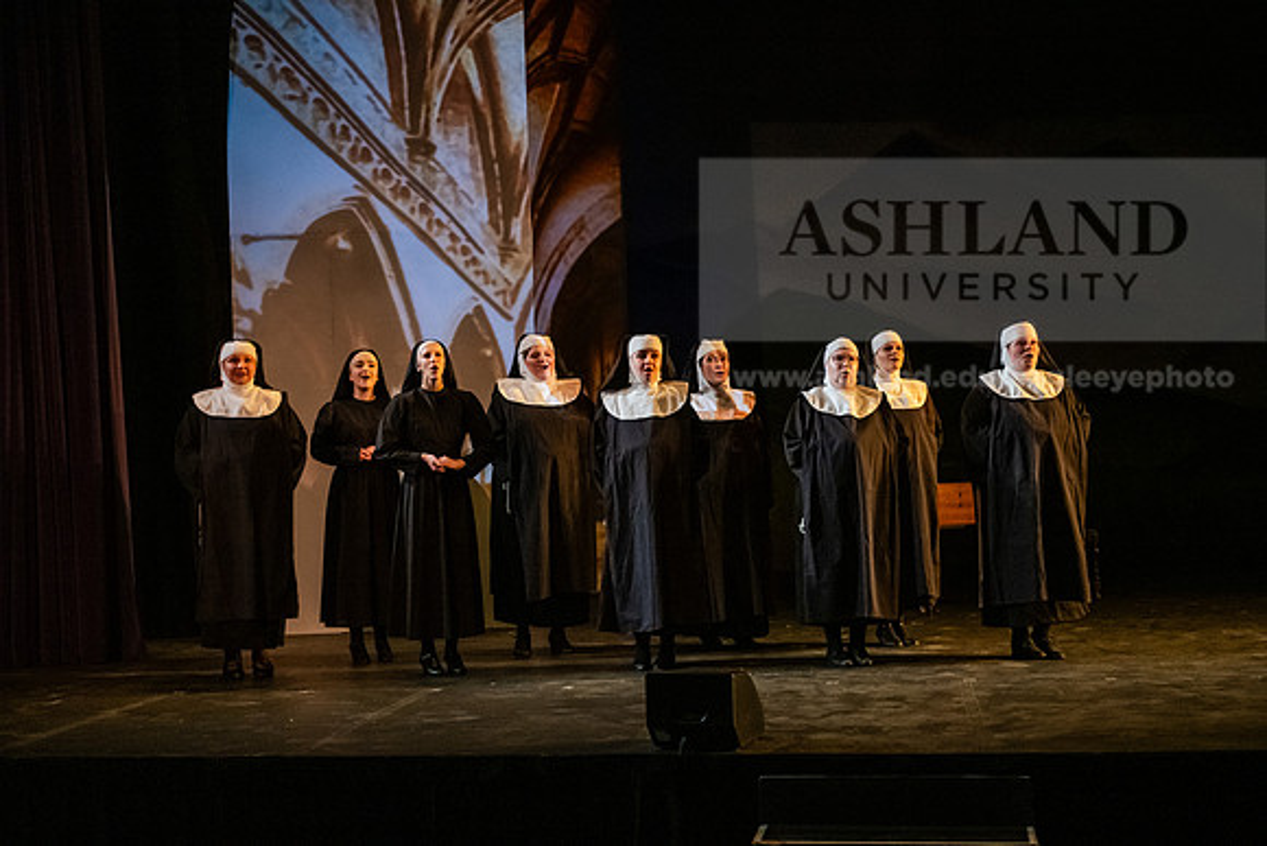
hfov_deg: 34.5
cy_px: 423
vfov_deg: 23.4
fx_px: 2042
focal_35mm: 58
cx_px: 634
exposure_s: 1/125
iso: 6400
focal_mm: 58
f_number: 3.2
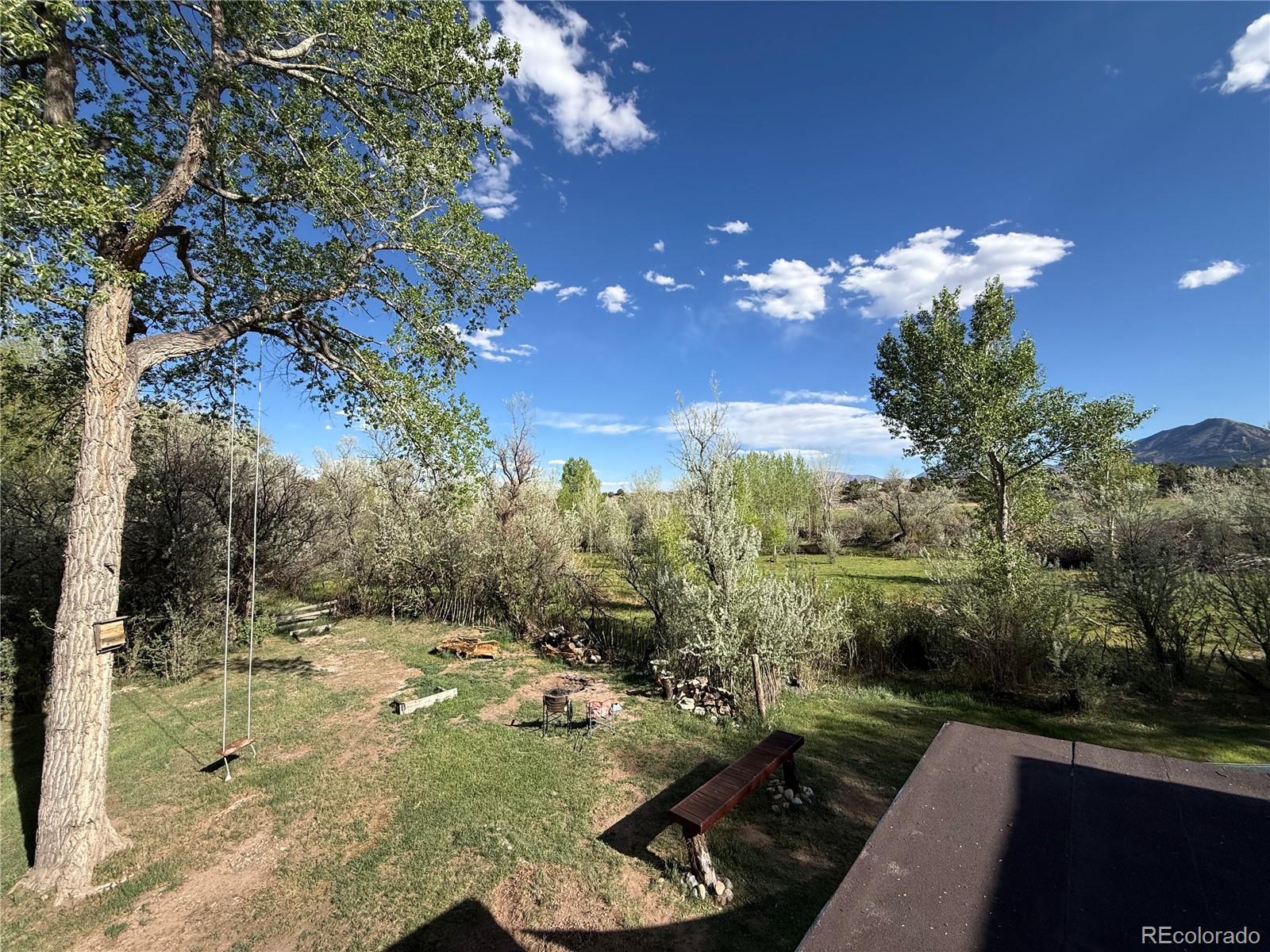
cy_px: 476
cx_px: 635
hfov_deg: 102.1
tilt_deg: +3.1
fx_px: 514
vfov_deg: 85.7
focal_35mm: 14
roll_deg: +1.2
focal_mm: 2.22
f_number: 2.2
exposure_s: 1/1901
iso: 50
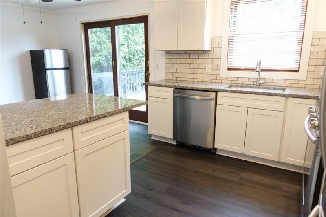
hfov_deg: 73.8
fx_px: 217
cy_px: 108
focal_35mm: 24
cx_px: 163
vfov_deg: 53.1
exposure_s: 1/30
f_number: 2.8
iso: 250
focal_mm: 8.8
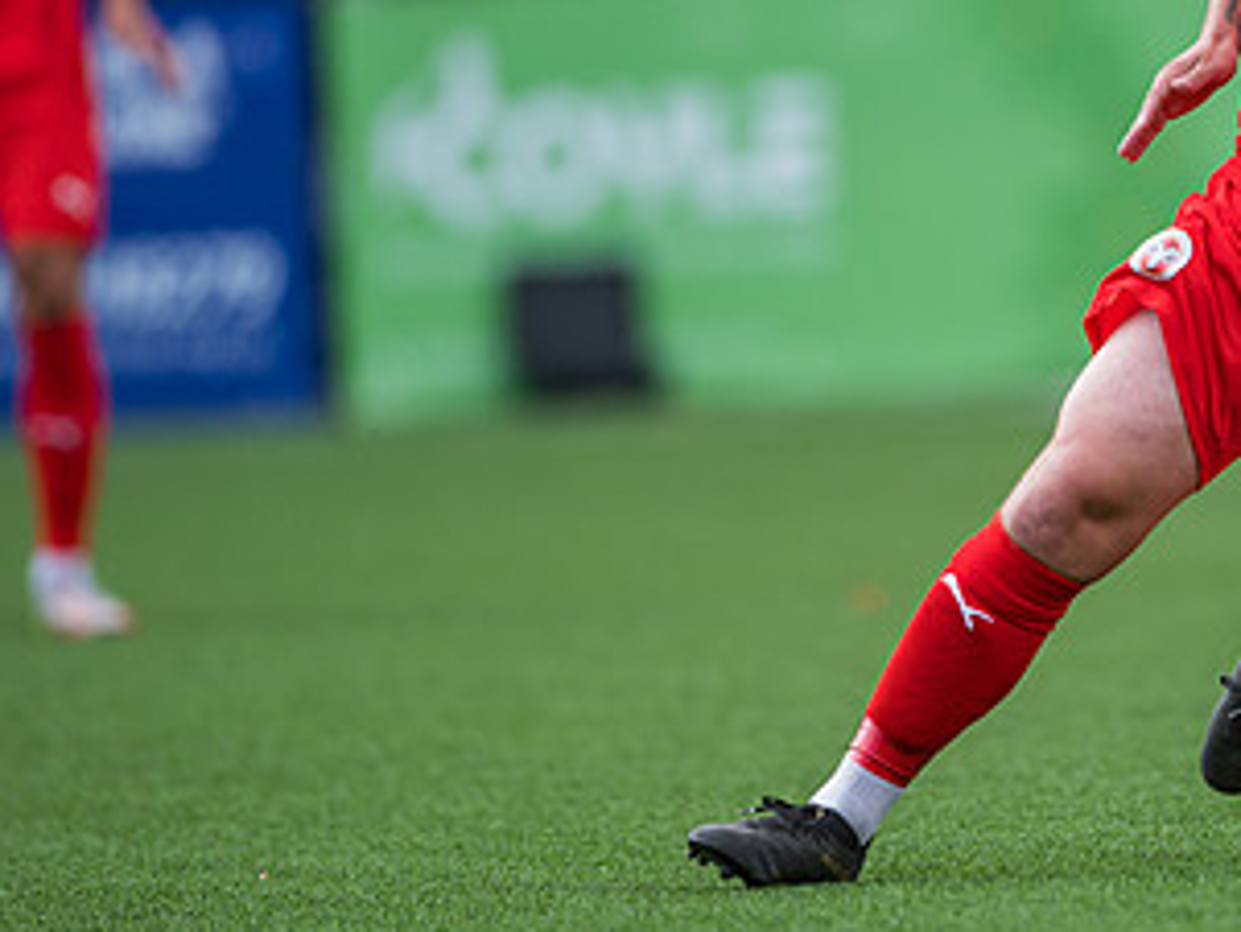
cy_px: 271
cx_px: 954
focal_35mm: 866
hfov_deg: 2.3
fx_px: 31059
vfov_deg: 1.7
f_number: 2.8
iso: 200
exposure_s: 1/2000
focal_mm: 400
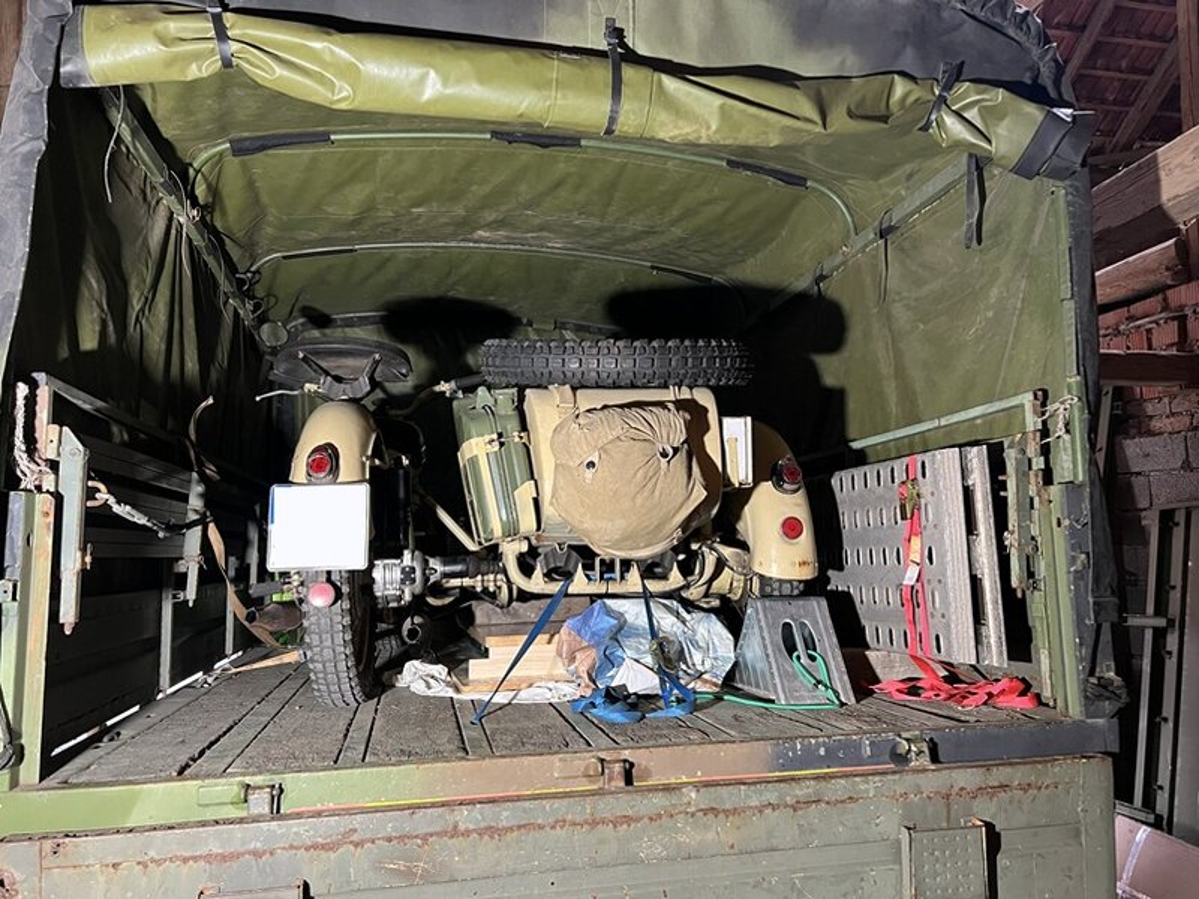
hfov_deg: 67.3
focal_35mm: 26
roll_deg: +1.3
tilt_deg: +6.3
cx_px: 600
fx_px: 901
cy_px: 450
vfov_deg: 53.1
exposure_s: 1/50
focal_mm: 5.7
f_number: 1.5
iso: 400
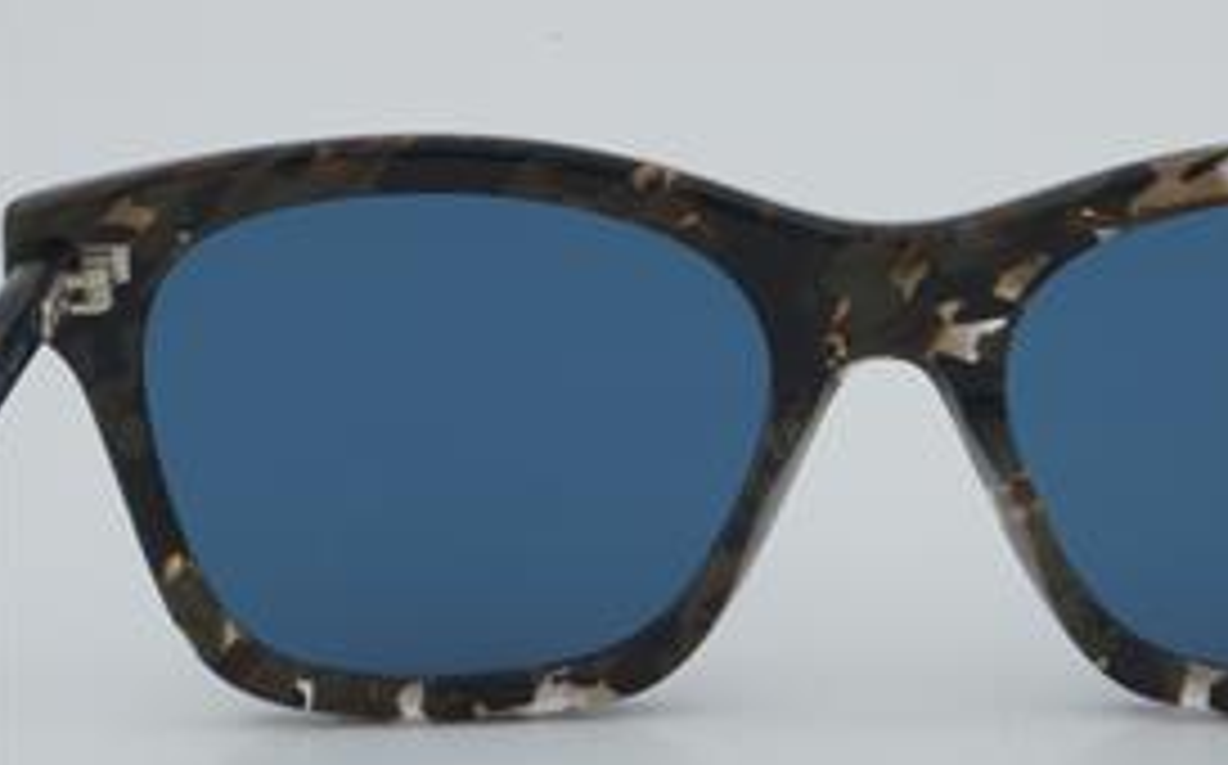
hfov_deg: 18.5
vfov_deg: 11.7
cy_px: 374
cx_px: 886
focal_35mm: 112
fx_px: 3744
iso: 100
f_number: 32
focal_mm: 50
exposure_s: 1/3
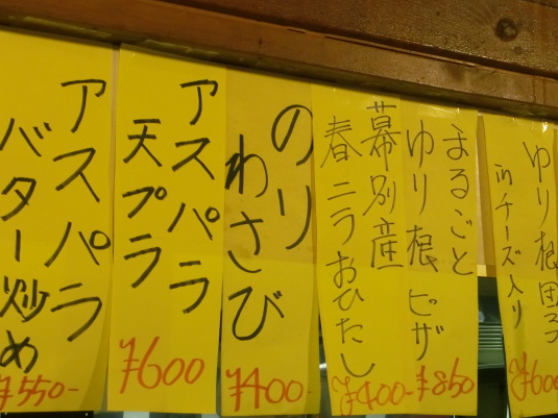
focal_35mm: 79
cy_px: 177
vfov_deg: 18.6
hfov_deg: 24.7
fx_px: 1273
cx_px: 321
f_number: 4.1
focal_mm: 11.7
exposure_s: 1/20
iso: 400
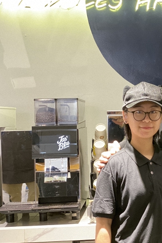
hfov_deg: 17.3
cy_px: 122
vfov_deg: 26.3
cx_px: 165
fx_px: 519
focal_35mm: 77
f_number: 2
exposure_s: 1/33
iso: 320
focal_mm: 6
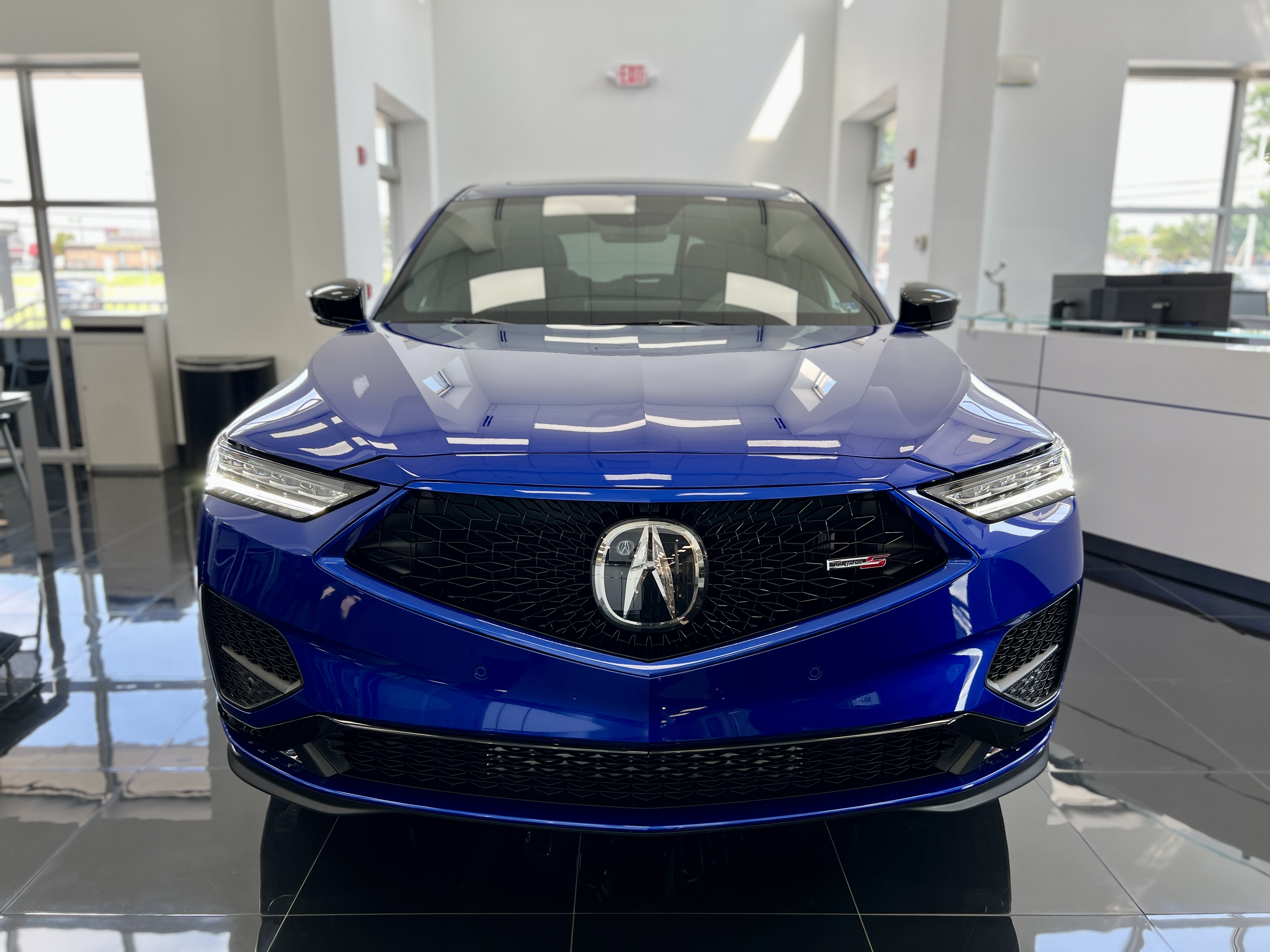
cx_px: 635
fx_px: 954
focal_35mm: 26
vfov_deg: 53.1
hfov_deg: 67.3
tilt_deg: -11.9
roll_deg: -0.4
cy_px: 476
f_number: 1.5
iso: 32
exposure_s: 1/120
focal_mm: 5.7
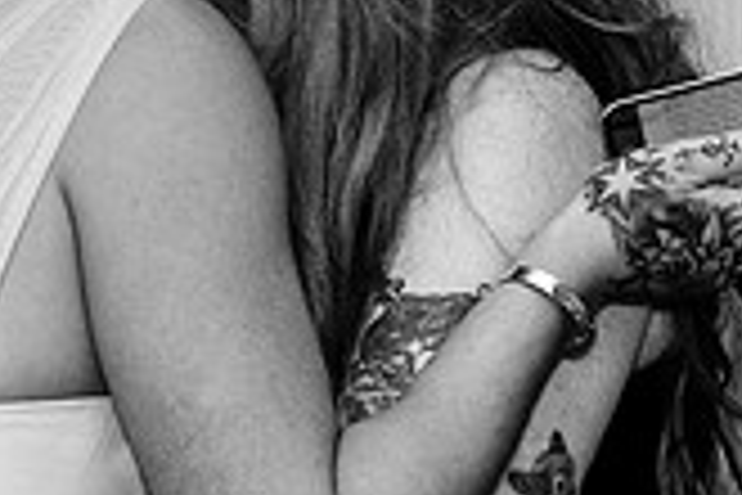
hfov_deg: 5.7
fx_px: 7461
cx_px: 32
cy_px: 345
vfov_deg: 3.8
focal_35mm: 362
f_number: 5.6
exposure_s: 1/200
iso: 1000
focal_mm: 70
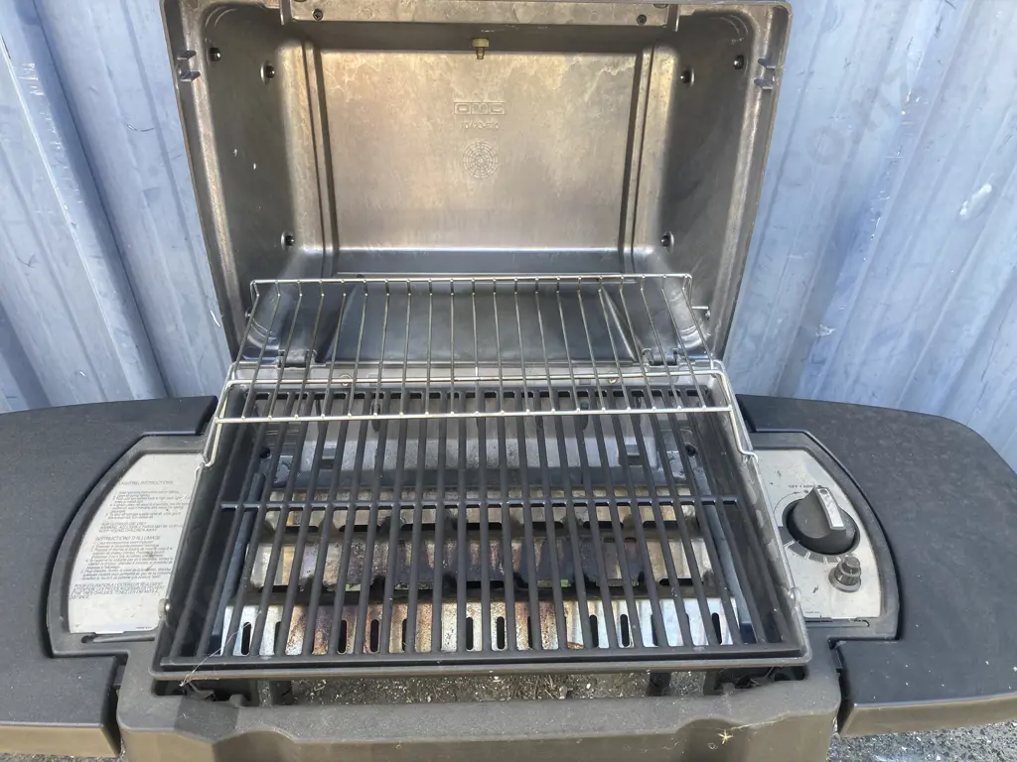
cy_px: 381
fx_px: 823
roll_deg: -3.2
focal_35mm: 28
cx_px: 508
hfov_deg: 63.4
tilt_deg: -42.7
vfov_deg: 49.7
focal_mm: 3.99
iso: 50
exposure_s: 1/121
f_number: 1.8
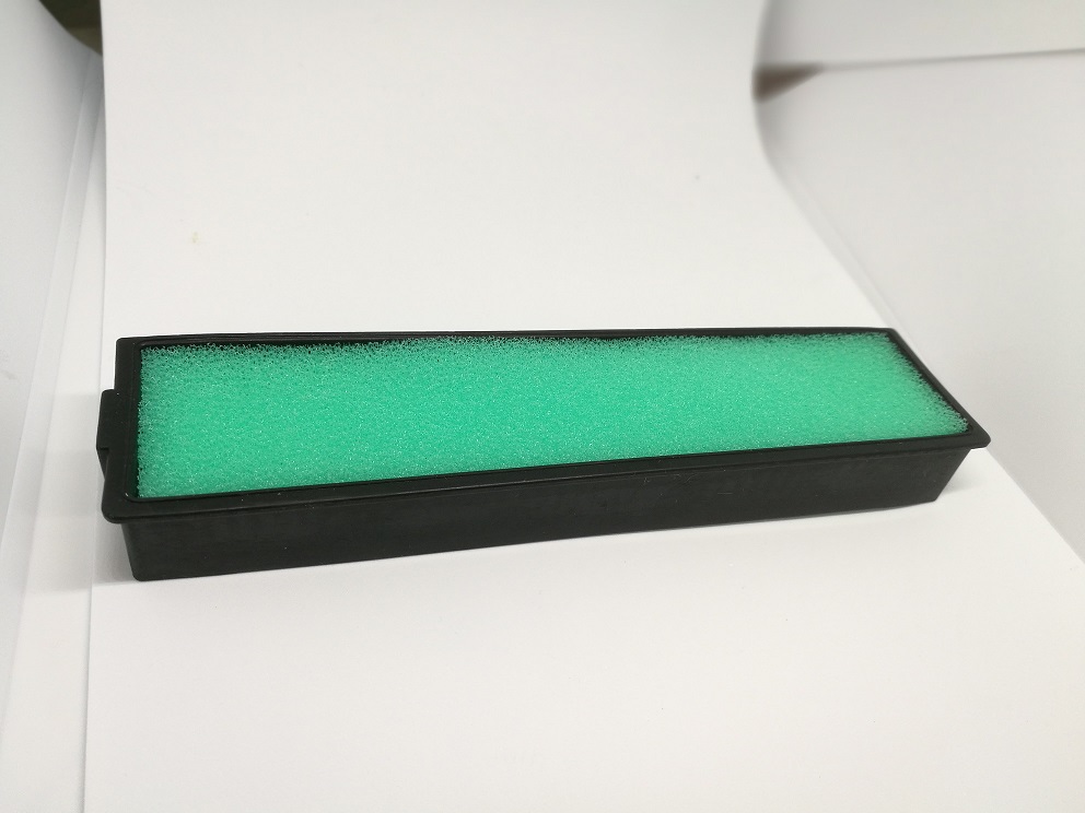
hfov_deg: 65.3
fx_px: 846
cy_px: 406
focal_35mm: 27
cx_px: 542
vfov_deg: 51.4
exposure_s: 1/50
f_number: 4
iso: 80
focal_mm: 4.5
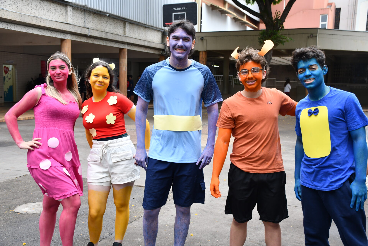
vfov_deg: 34.2
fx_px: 399
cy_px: 123
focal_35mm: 39
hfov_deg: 49.6
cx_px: 184
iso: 400
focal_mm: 26
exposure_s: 1/250
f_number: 4
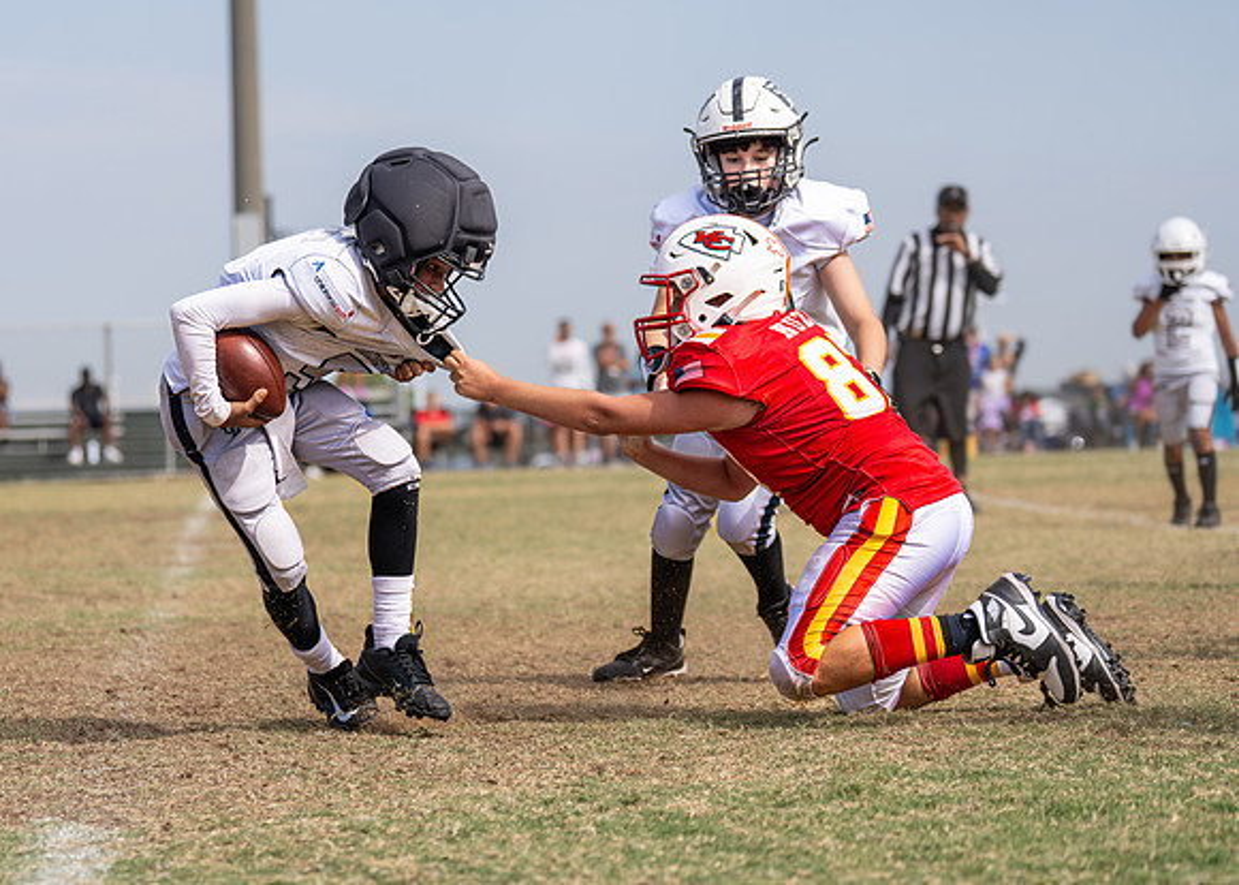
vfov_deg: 12.6
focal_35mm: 114
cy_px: 453
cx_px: 502
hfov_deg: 17.5
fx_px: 4018
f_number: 2.8
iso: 160
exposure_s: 1/4000
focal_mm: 83
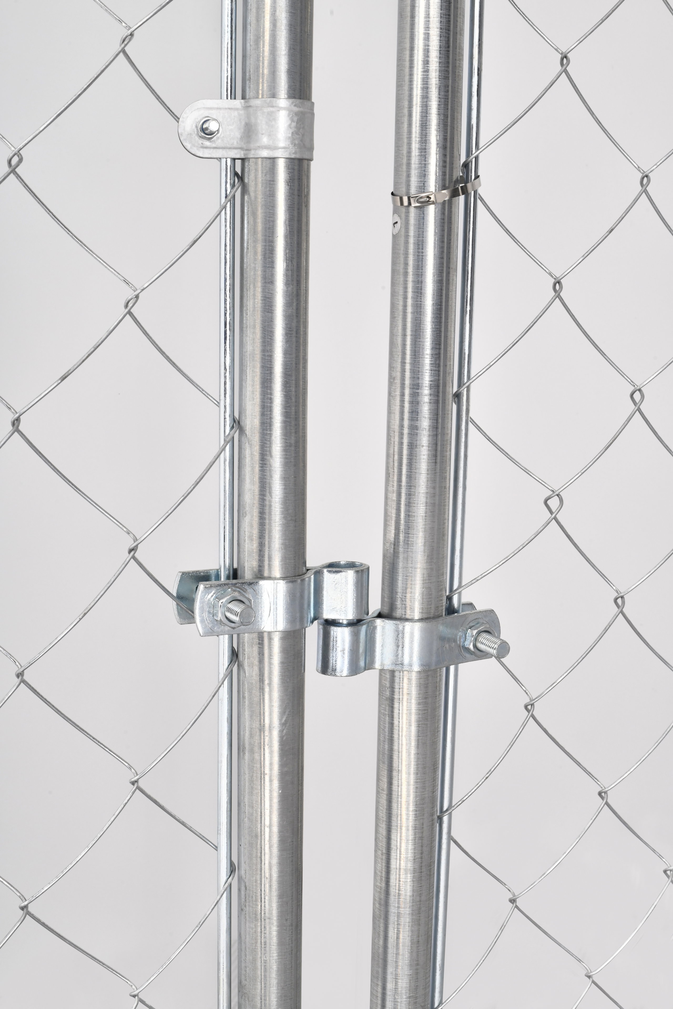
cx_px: 336
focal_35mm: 50
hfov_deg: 27.0
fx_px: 1402
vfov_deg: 39.6
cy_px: 504
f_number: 16
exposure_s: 1/160
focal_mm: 50
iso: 800
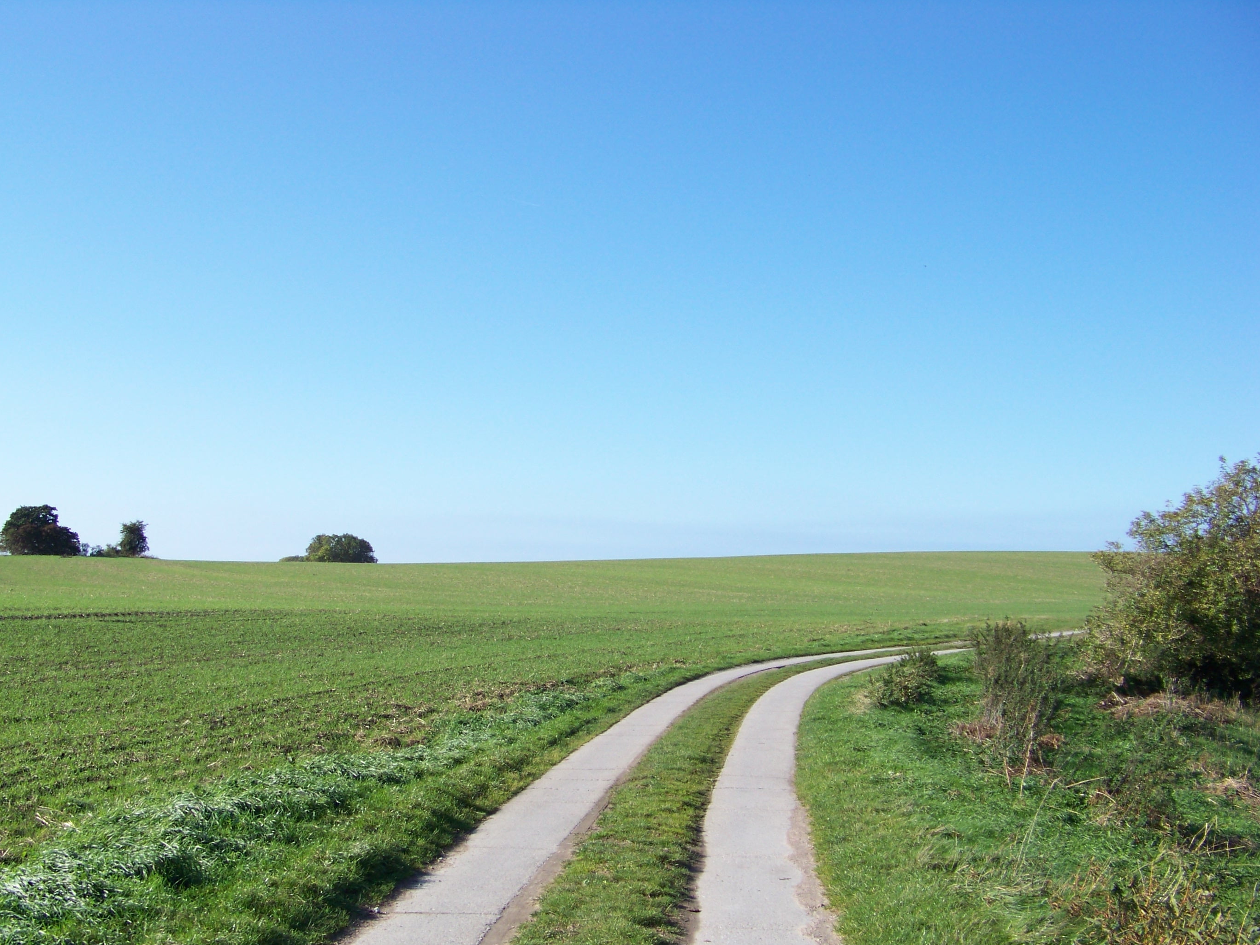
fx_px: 1565
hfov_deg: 43.7
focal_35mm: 43
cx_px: 523
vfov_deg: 33.5
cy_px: 563
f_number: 2.8
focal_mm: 5.85
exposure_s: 1/800
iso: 66
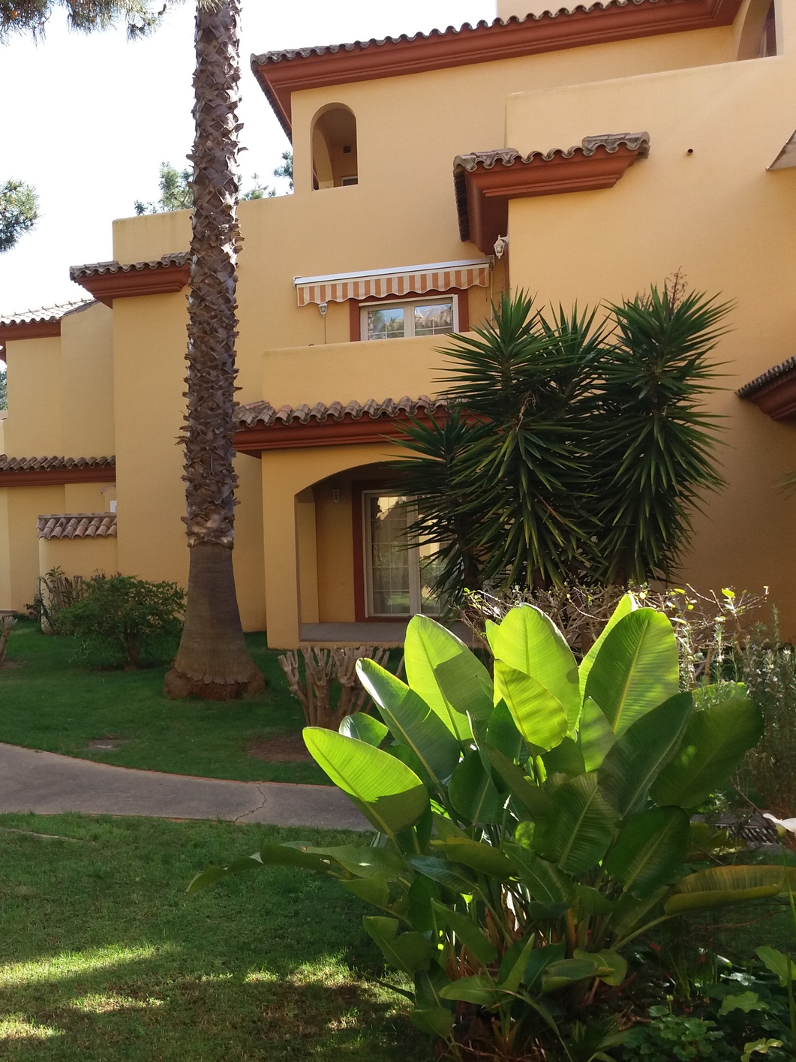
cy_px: 535
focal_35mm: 38
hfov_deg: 35.6
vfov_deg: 49.0
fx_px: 1165
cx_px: 85
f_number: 1.9
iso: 64
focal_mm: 3.7
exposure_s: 1/322
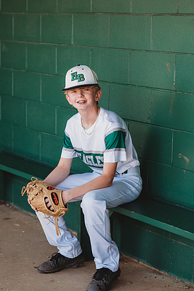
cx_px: 90
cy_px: 147
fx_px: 752
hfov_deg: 14.7
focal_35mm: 93
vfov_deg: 21.9
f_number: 2.8
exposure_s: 1/200
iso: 160
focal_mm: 85
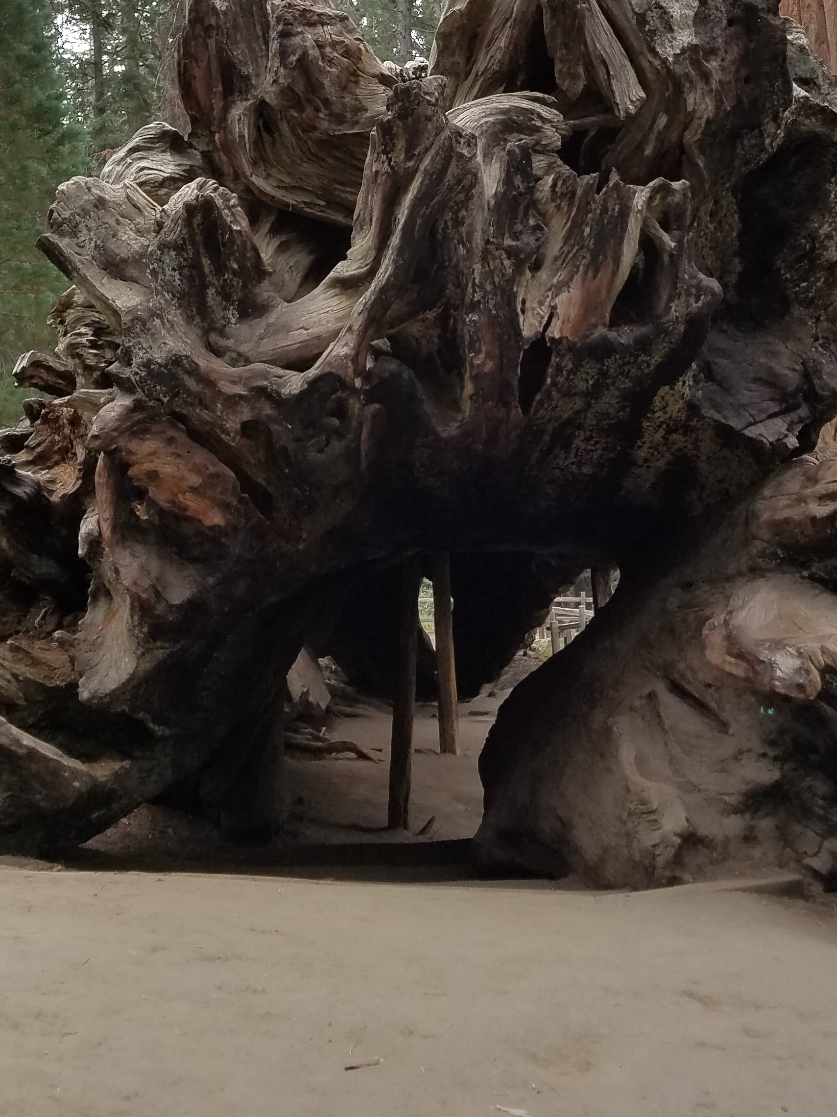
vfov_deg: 39.3
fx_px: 1483
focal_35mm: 46
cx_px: 463
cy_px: 193
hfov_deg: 31.5
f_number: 1.7
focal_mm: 4.2
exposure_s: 1/301
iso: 50
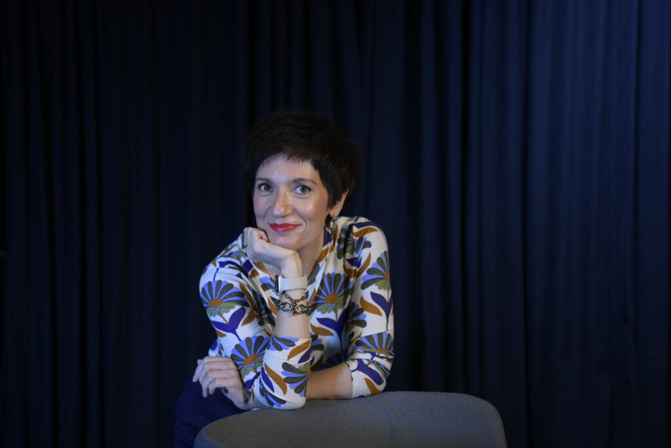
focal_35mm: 70
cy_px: 224
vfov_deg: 19.5
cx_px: 336
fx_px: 1305
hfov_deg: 28.8
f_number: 2.8
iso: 2000
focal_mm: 70
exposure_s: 1/160
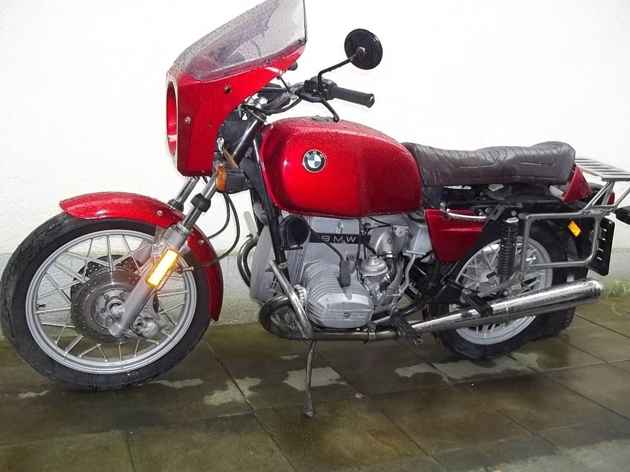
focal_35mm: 32
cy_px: 236
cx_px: 315
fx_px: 582
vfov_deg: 44.2
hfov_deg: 56.8
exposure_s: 1/60
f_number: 2.9
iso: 160
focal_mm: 5.7
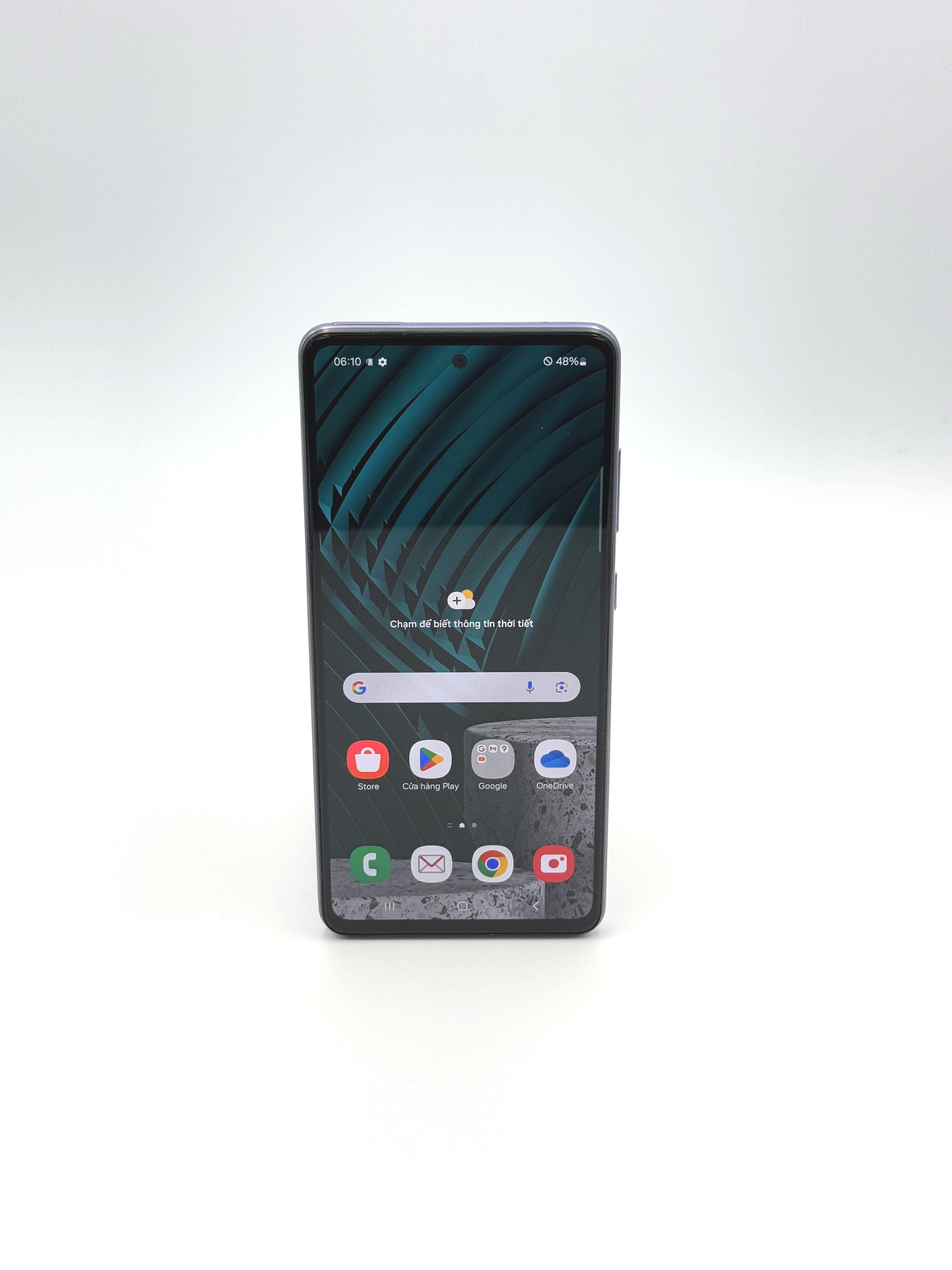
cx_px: 476
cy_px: 635
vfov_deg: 39.7
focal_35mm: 48
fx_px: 1760
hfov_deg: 30.3
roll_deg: -0.5
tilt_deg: -22.5
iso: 64
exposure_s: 1/317
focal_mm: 6.76
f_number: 1.78
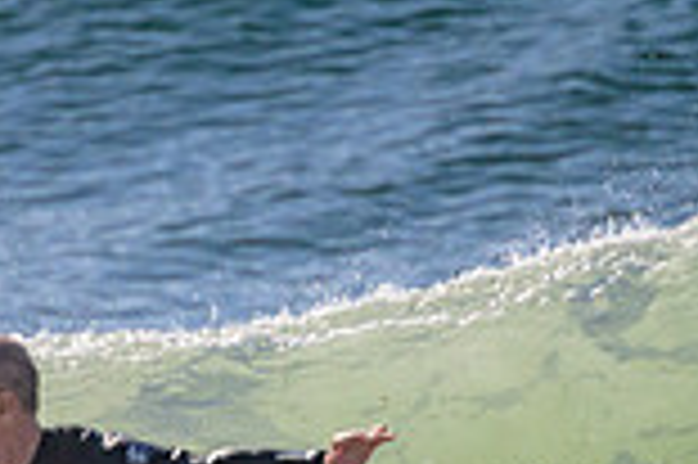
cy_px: 678
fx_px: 58104
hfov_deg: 0.7
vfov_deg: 0.5
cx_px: 135
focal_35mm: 3000
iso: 900
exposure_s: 1/2000
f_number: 11
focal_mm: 800
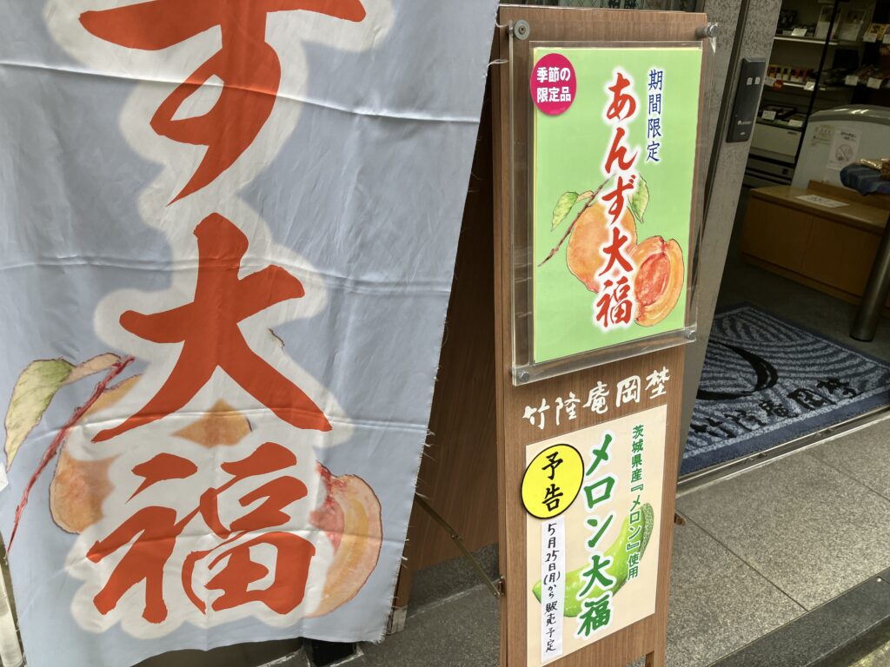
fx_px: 720
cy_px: 334
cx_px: 445
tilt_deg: -24.5
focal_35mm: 28
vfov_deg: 49.7
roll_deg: -2.5
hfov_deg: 63.4
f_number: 1.8
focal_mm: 3.99
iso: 32
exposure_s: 1/430
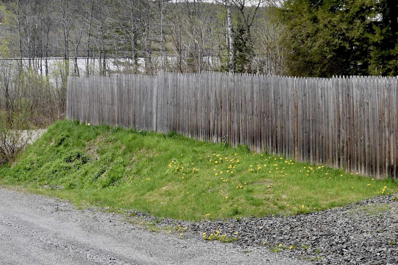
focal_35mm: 57
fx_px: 630
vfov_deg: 23.1
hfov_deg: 34.9
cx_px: 159
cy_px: 18
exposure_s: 1/400
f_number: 6.3
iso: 200
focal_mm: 18
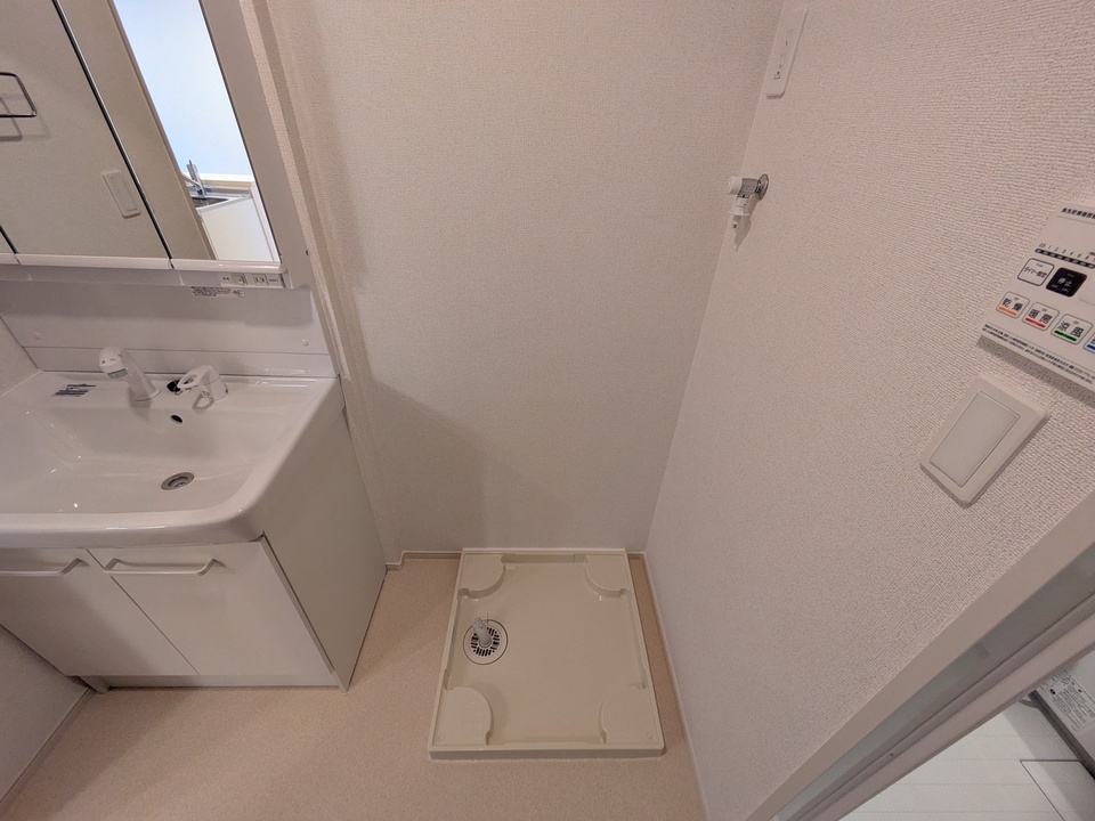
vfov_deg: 85.7
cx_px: 548
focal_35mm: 14
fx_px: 443
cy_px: 410
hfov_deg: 102.1
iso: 99
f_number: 2.2
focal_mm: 1.83
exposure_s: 1/24
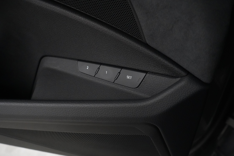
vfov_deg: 45.0
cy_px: 78
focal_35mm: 29
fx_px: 188
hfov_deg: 63.7
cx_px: 117
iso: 12800
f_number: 6.3
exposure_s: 1/60
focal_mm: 29
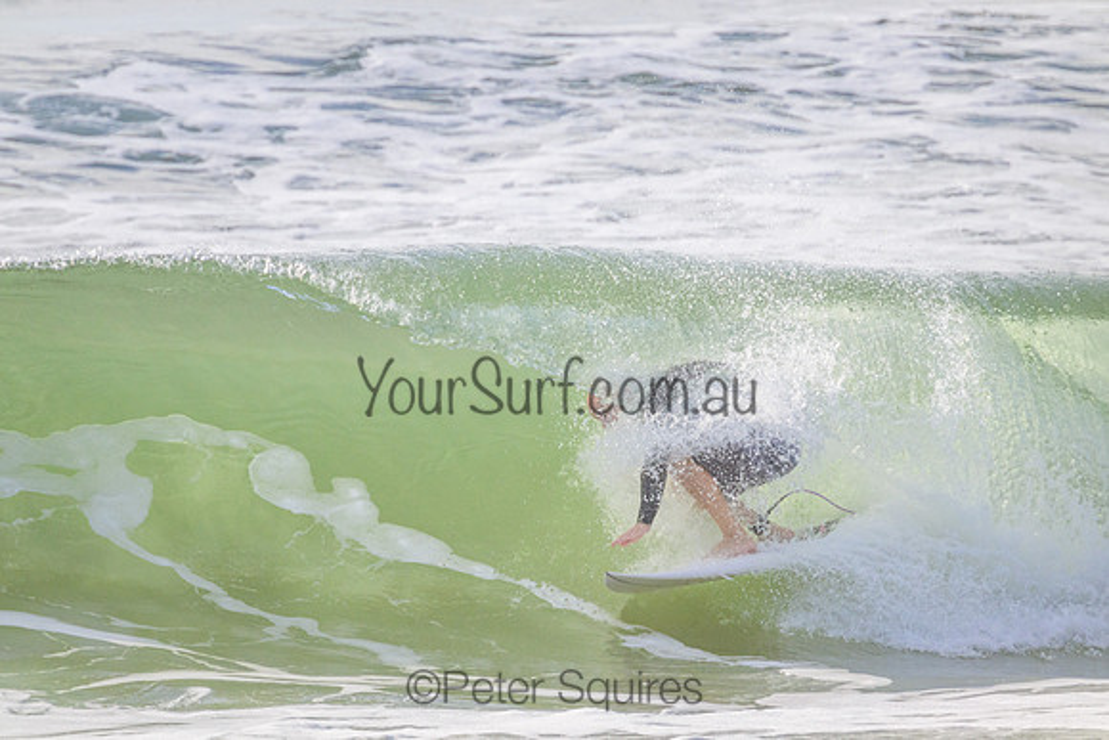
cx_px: 554
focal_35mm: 800
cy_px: 370
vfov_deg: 1.7
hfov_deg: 2.6
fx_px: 24649
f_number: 11
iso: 1250
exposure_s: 1/2000
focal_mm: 800
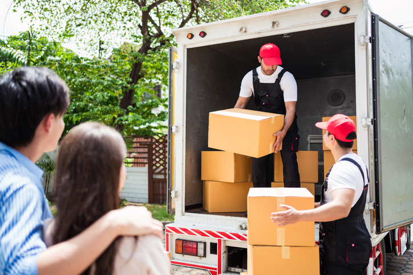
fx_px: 402
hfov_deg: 54.4
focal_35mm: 35
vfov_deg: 37.9
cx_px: 206
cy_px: 138
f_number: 2
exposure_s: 1/640
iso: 100
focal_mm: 35
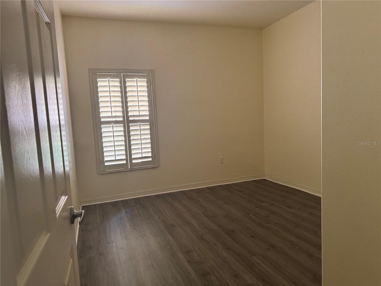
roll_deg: +0.7
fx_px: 264
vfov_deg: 56.8
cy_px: 143
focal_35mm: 24
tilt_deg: -6.1
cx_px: 190
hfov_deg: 71.6
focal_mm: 6.76
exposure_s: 1/60
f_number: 1.78
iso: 500
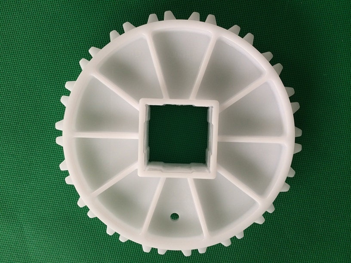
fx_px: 304
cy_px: 132
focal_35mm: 30
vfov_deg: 46.8
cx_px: 176
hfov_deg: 60.0
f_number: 2.2
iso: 64
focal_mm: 4.12
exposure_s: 1/100
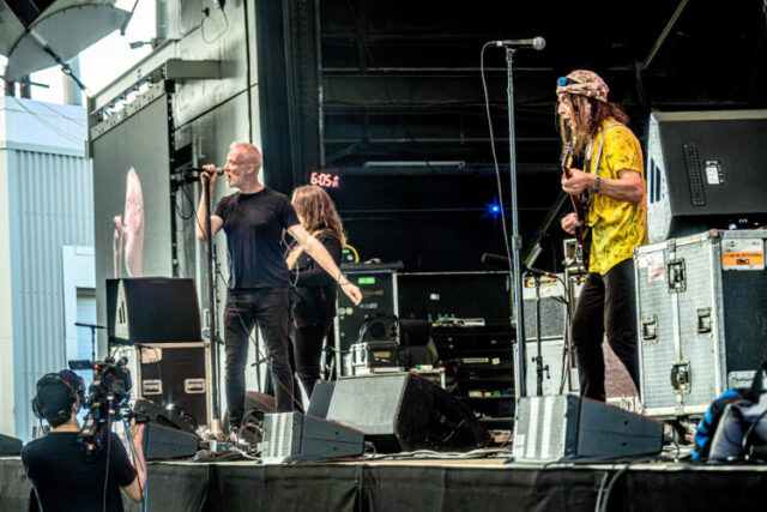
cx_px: 384
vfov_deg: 11.4
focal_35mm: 120
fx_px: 2557
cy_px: 256
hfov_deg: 17.1
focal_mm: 120
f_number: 6.7
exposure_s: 1/200
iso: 1600
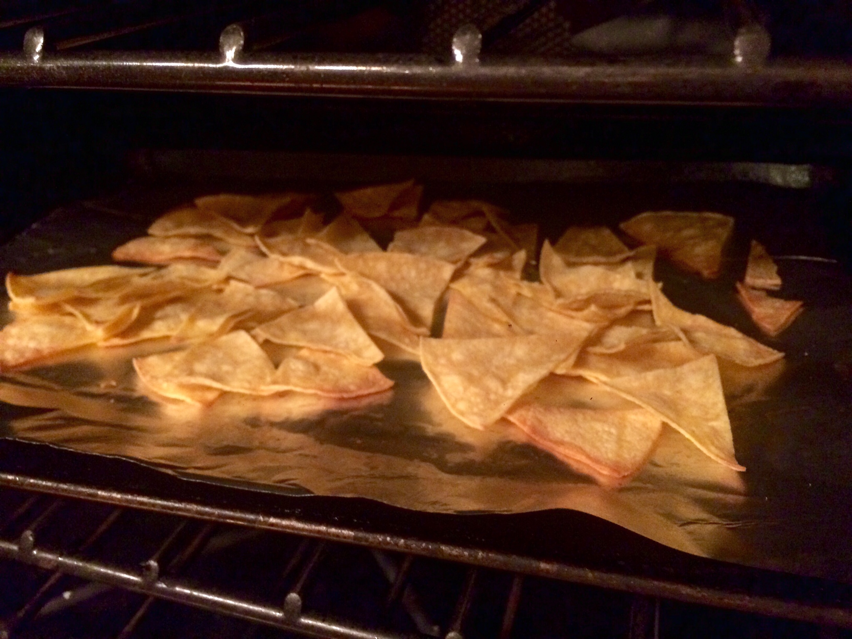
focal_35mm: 29
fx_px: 714
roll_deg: +2.5
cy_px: 320
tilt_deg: -28.2
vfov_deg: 48.2
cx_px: 426
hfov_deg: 61.7
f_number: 2.2
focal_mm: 4.15
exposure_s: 1/15
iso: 400
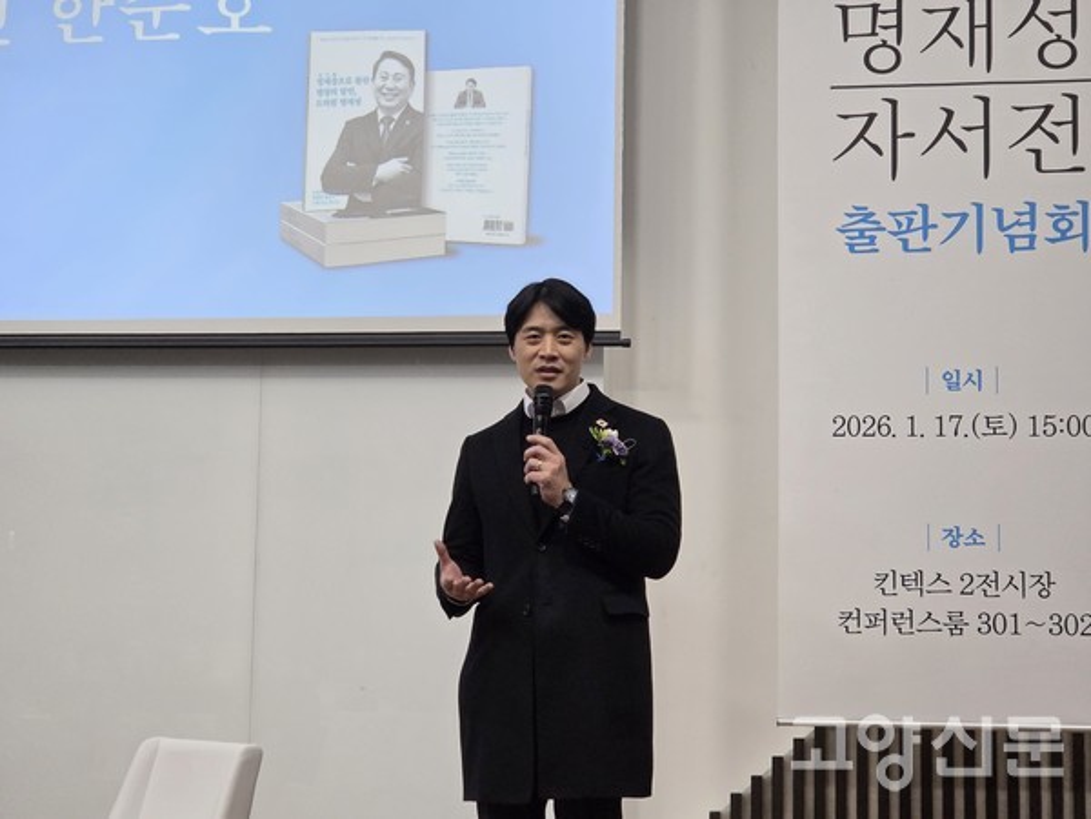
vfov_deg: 21.3
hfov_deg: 28.2
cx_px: 546
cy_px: 410
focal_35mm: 69
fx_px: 2175
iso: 250
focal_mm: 7
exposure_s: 1/120
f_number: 2.4
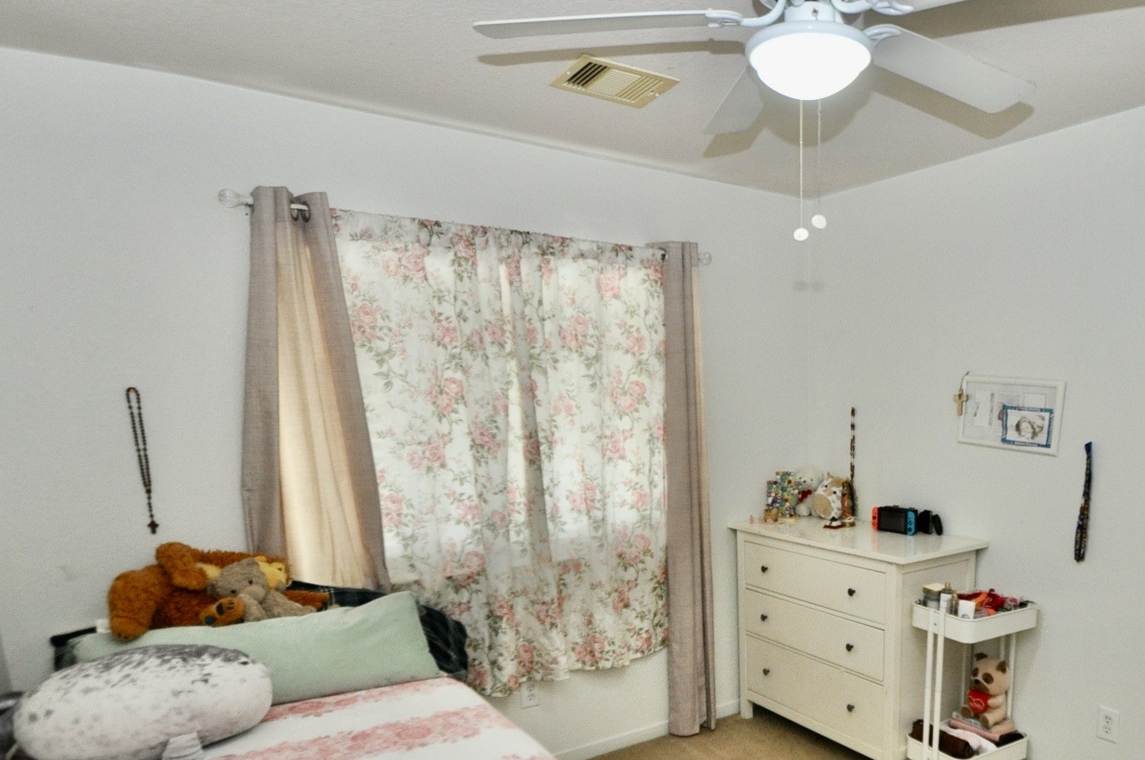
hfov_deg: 71.0
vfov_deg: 51.1
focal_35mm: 24
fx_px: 762
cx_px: 788
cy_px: 558
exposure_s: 1/60
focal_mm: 10
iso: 800
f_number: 4
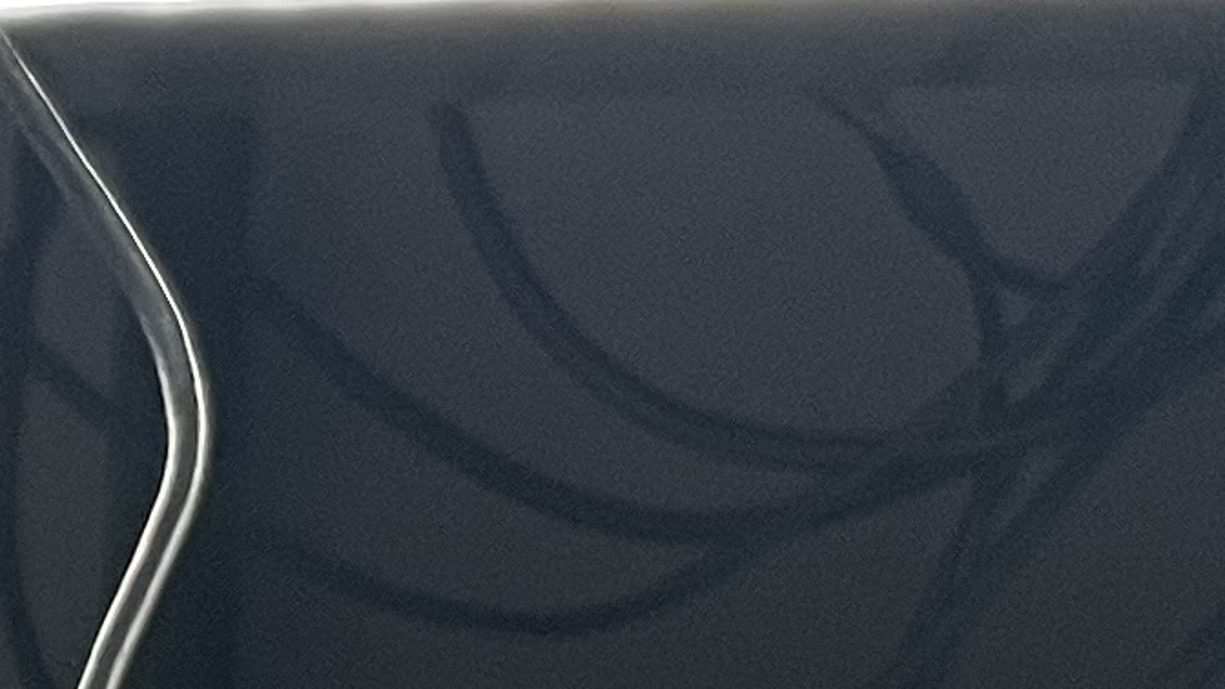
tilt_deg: -8.6
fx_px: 5522
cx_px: -1114
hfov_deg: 11.6
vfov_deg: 6.9
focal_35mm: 170
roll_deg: +0.2
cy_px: 1449
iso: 125
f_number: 1.6
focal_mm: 4.2
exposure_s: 1/91
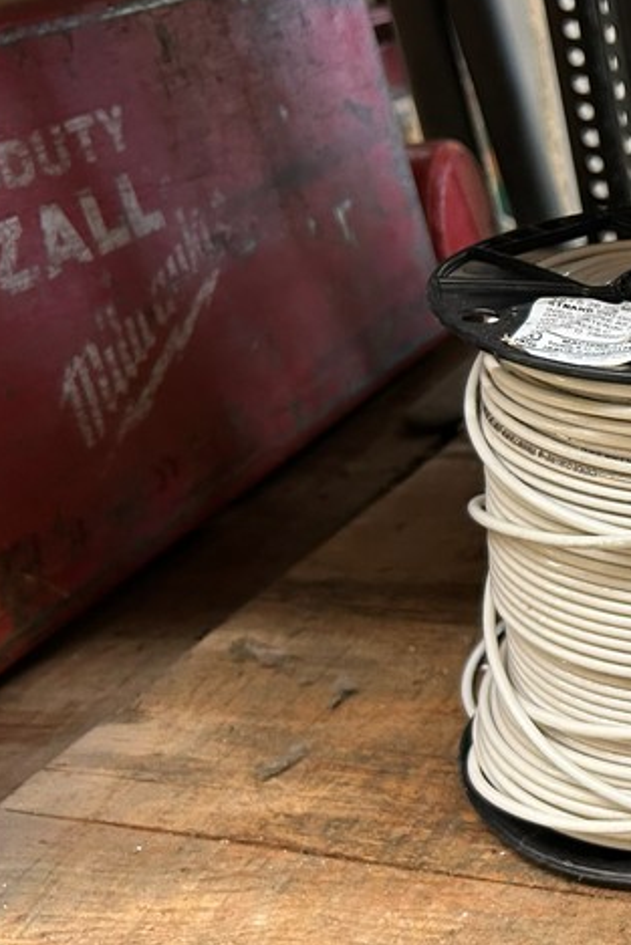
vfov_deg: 33.9
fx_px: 1550
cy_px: 498
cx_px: 1006
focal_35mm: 59
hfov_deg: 19.4
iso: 200
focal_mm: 5.7
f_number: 1.5
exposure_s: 1/60
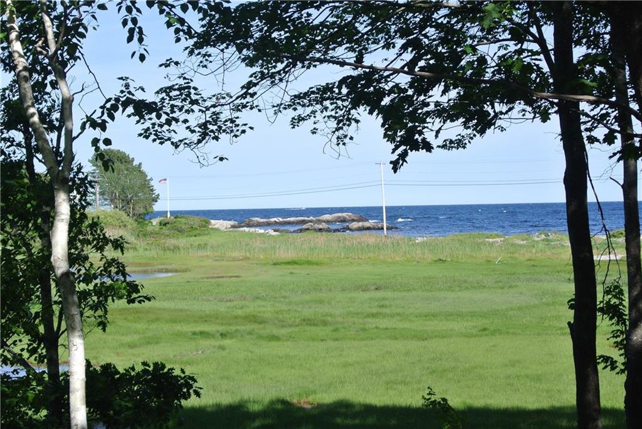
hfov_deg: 27.3
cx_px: 321
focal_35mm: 74
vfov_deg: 18.4
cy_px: 214
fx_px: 1320
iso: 110
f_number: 5.6
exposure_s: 1/500
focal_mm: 27.6
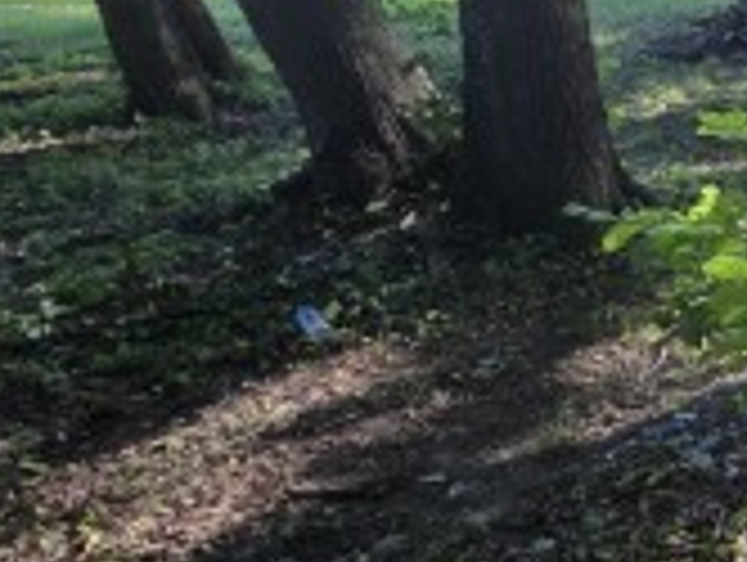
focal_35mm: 50
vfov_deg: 29.2
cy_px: 297
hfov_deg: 24.3
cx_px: 1246
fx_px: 1081
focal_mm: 2.2
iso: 50
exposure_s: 1/196
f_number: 2.2
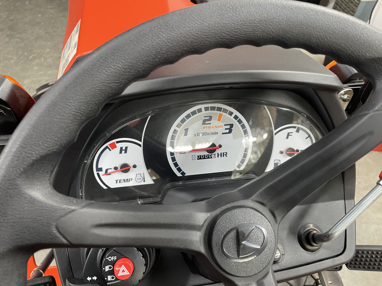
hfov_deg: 67.3
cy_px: 143
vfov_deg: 53.1
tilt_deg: -48.6
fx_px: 287
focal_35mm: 26
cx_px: 191
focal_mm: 4.2
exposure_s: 1/50
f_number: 1.6
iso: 250
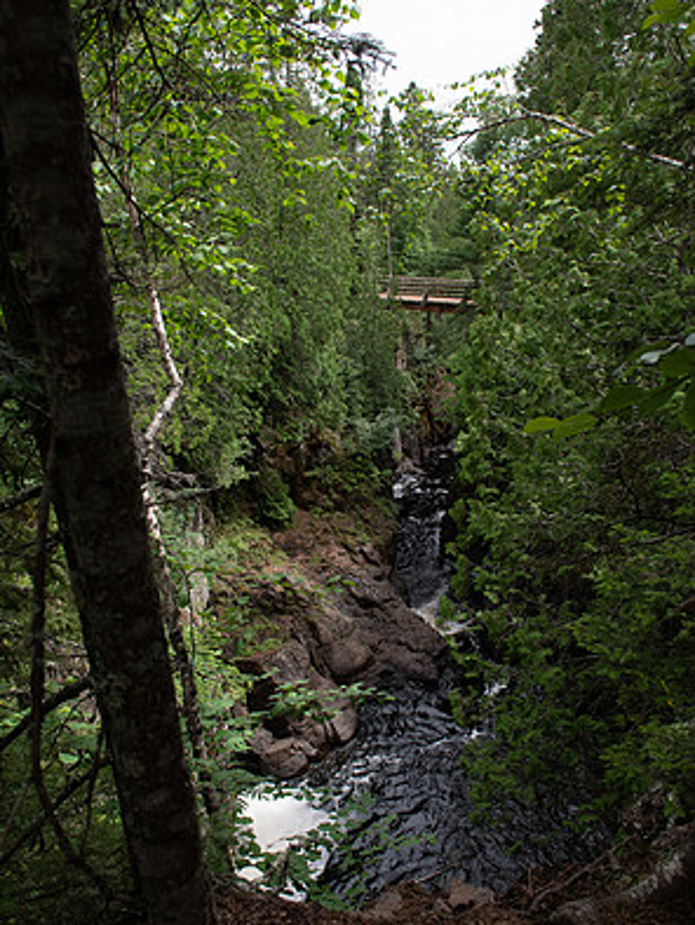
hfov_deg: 49.8
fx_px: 749
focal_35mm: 28
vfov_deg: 63.4
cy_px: 486
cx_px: 348
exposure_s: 1/640
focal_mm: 17
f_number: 7.1
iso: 400
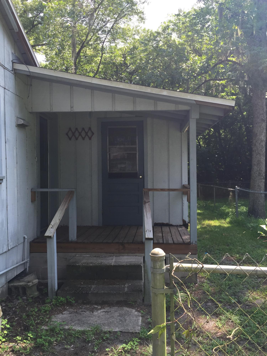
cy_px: 178
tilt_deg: +0.3
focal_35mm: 29
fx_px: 298
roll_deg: +0.6
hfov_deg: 48.2
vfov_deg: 61.7
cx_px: 134
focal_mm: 4.15
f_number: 2.2
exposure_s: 1/356
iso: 32
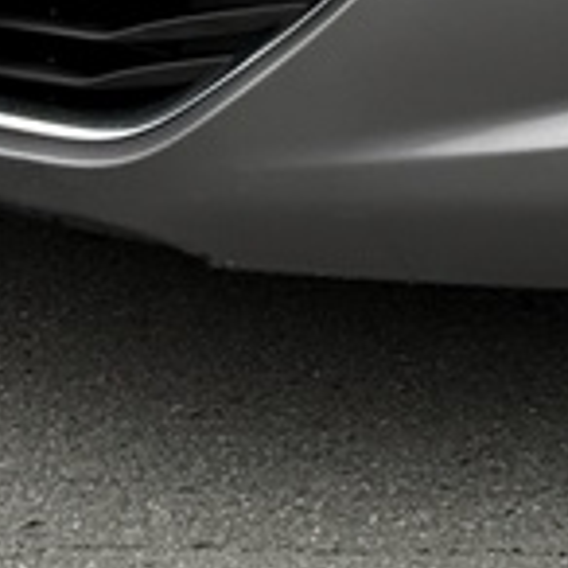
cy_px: -840
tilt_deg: -6.9
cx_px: 1183
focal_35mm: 297
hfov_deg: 5.7
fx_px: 5514
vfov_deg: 5.7
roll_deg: -1.2
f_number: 1.78
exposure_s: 1/472
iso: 80
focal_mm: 6.76
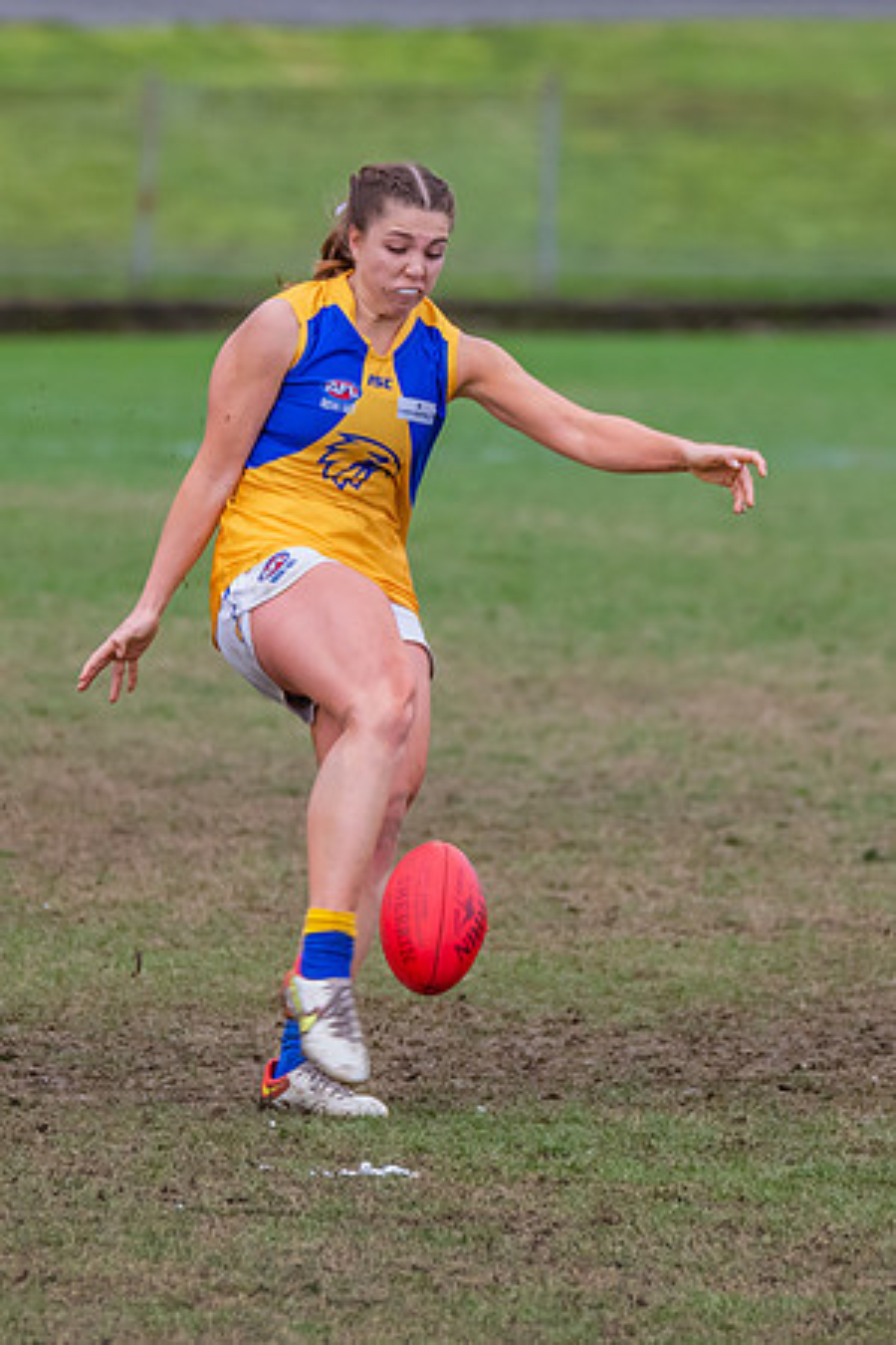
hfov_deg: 1.8
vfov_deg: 2.7
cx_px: 420
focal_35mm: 760
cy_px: 666
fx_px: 28381
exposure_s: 1/1250
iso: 1250
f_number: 6
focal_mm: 350
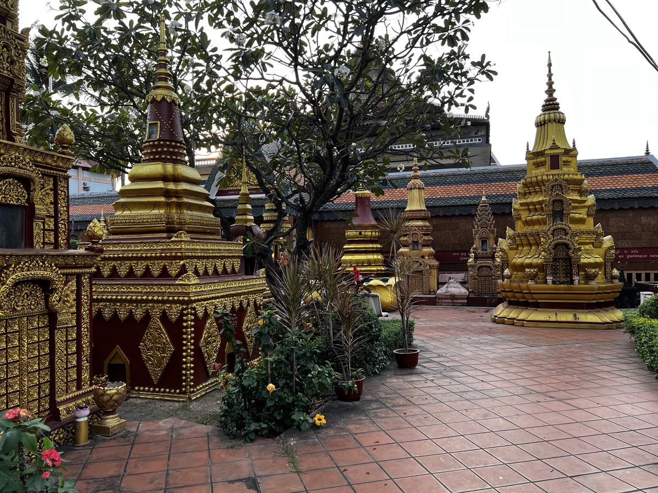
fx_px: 494
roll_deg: +1.6
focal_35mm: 26
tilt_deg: +0.7
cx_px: 329
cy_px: 246
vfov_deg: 53.1
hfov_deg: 67.3
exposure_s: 1/319
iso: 50
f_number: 1.5
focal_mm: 5.7
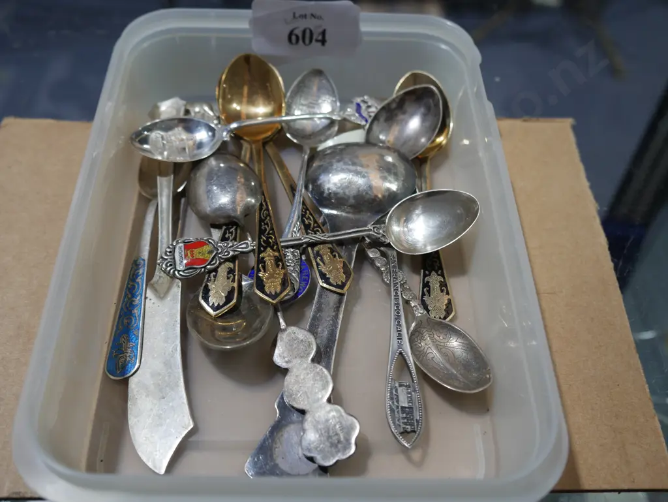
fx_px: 772
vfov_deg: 36.0
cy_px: 251
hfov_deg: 46.8
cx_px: 334
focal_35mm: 40
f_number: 4.4
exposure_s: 1/80
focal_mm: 20
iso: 200
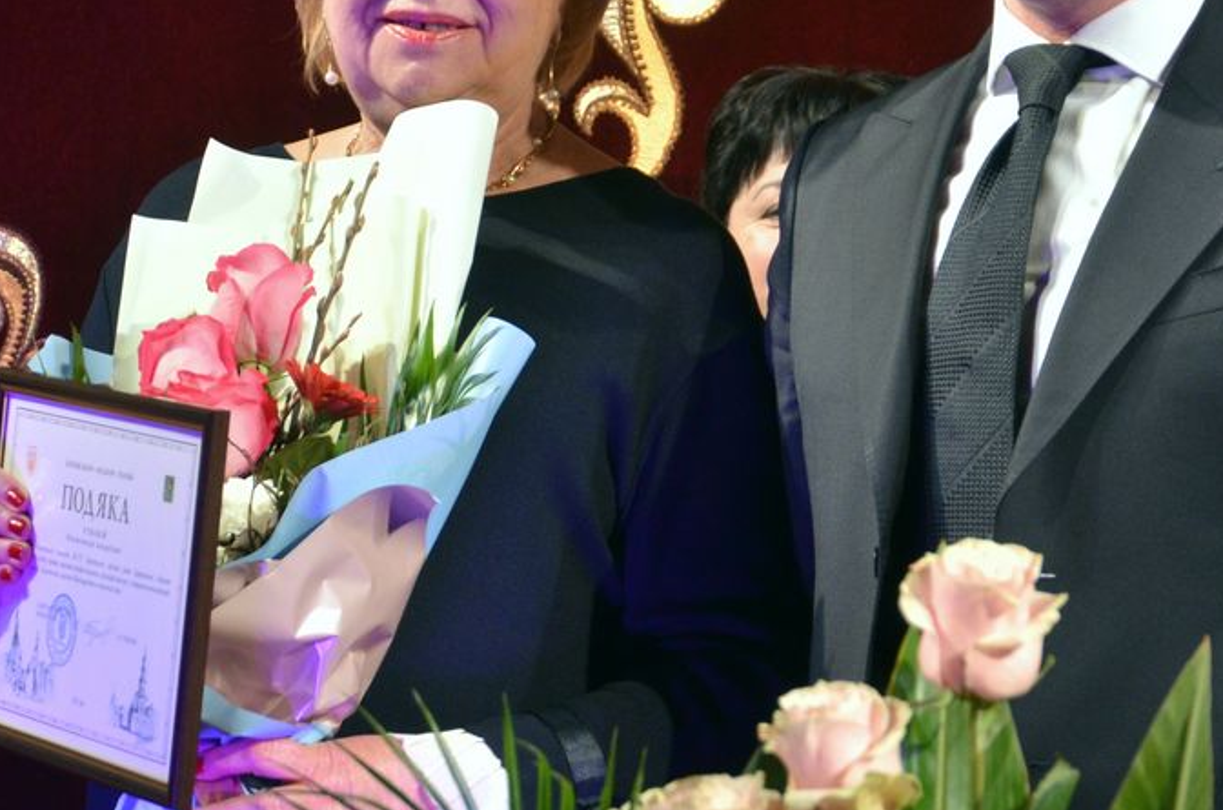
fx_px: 5085
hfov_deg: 13.7
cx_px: 510
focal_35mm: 150
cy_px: 227
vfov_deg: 9.1
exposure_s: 1/400
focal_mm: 48
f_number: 4.8
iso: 1000
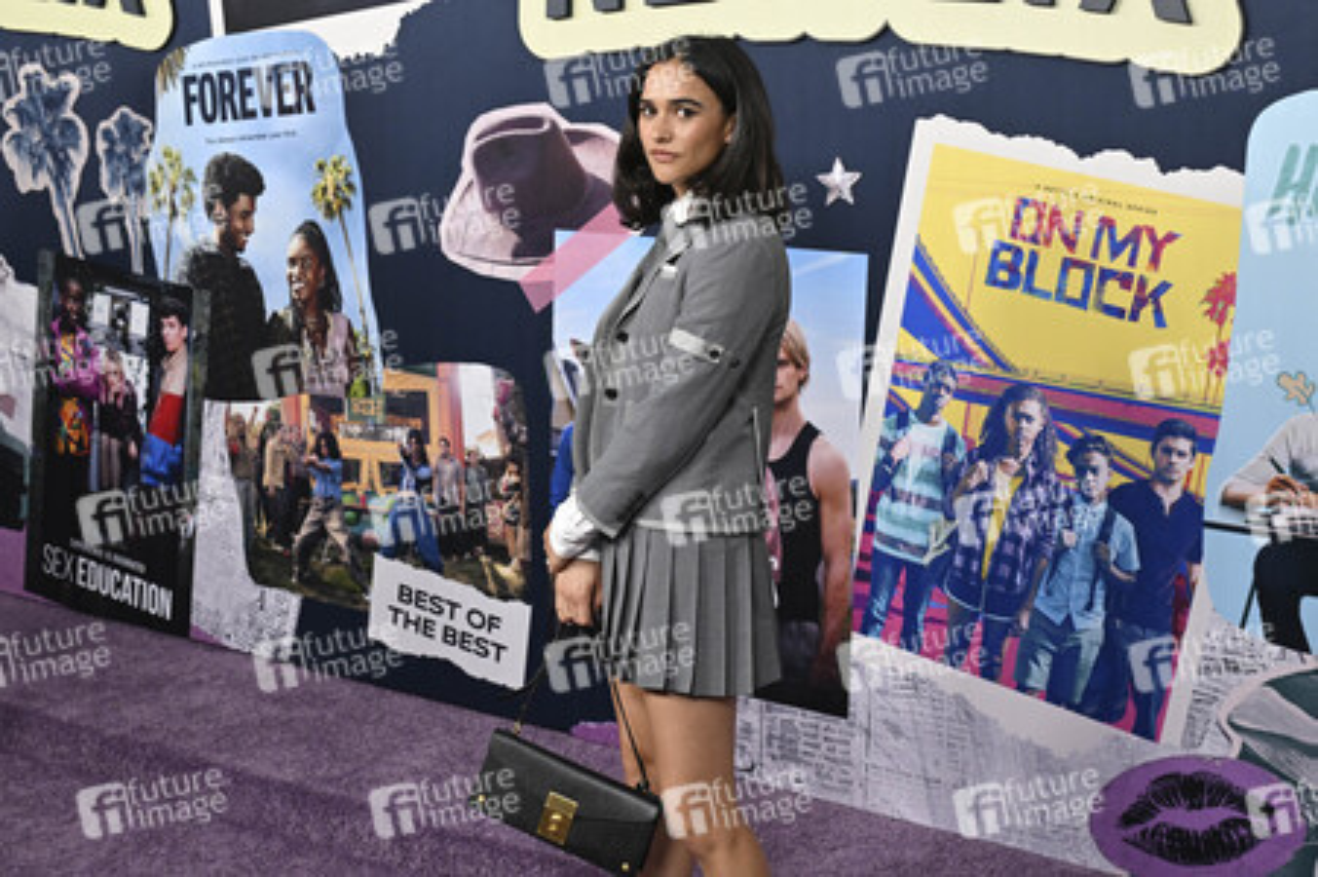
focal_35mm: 39
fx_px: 1427
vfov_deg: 34.2
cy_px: 438
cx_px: 659
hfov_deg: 49.6
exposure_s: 1/250
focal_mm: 39
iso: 1250
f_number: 5.6
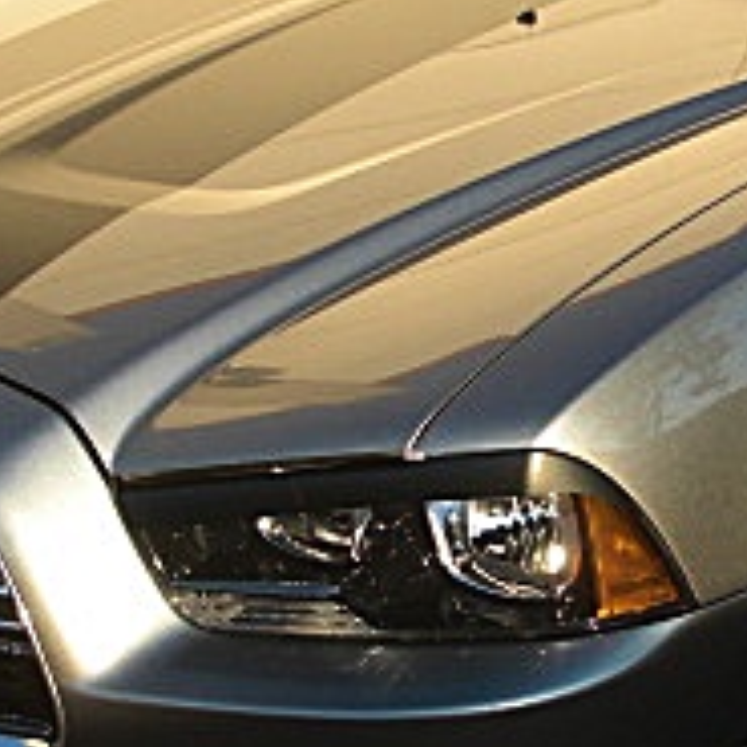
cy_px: 384
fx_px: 2686
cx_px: 581
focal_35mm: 110
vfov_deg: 15.8
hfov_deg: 15.7
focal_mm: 6.3
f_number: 2.8
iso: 50
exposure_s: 1/320
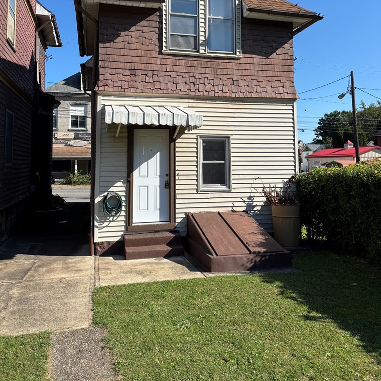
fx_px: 386
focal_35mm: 31
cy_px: 132
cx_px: 190
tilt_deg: +4.6
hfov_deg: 52.5
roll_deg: -0.1
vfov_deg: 51.7
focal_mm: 5.96
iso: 50
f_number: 1.6
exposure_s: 1/2639
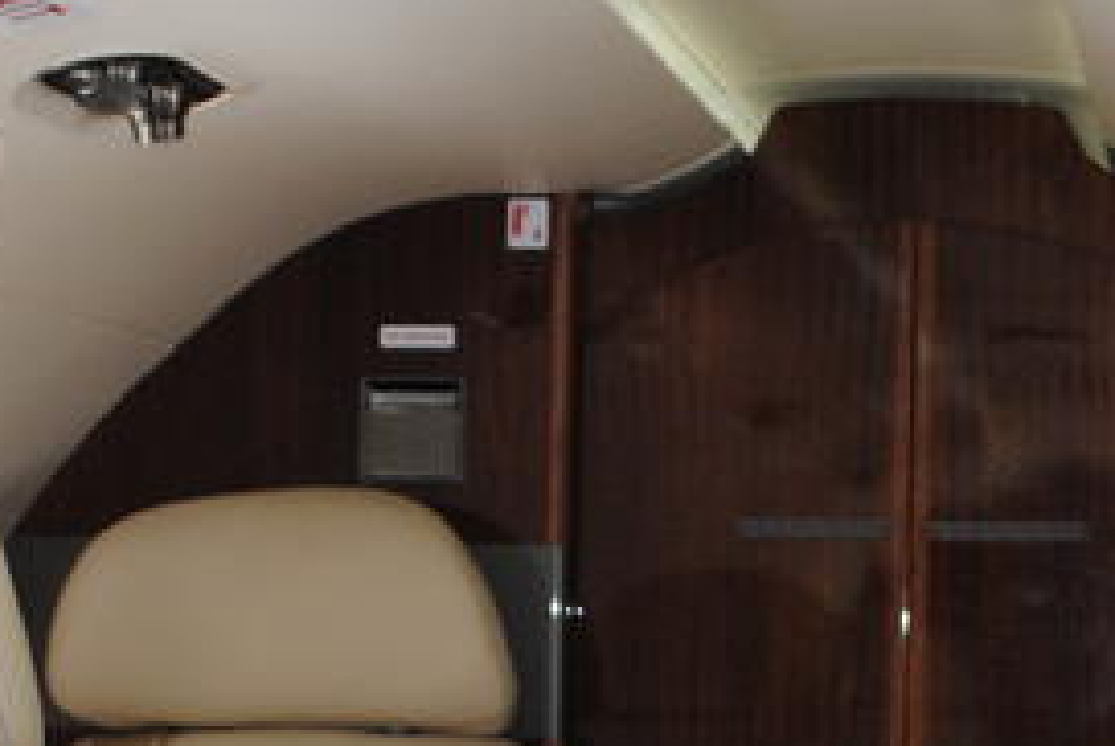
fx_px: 3504
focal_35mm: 113
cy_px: 830
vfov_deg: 12.0
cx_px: 857
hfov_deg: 18.0
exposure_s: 1/200
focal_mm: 20
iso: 400
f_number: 6.3
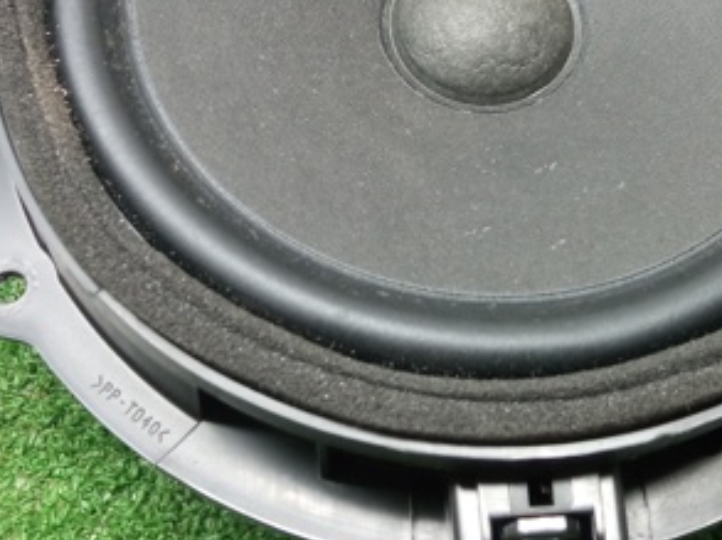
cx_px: 483
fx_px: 1229
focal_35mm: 59
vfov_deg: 24.2
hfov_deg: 32.5
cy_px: 78
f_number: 2.2
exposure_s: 1/25
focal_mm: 3.79
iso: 681
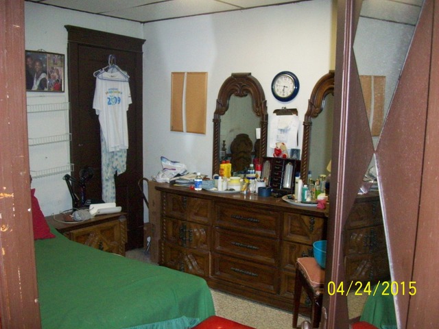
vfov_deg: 41.8
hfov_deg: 54.0
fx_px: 431
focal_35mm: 34
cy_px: 164
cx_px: 220
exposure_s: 1/60
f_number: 2.8
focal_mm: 5.7
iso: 320
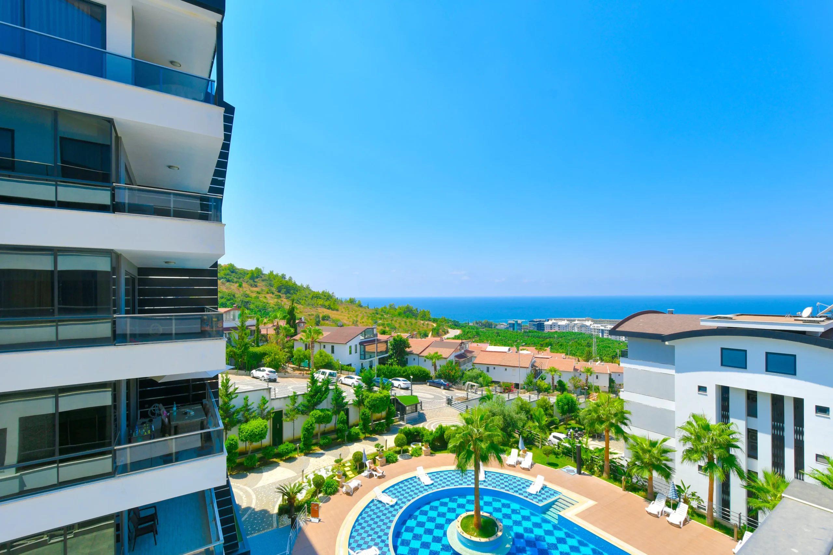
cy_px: 278
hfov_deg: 100.4
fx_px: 347
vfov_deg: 77.3
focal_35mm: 15
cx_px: 416
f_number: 8
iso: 100
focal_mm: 10
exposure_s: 1/200
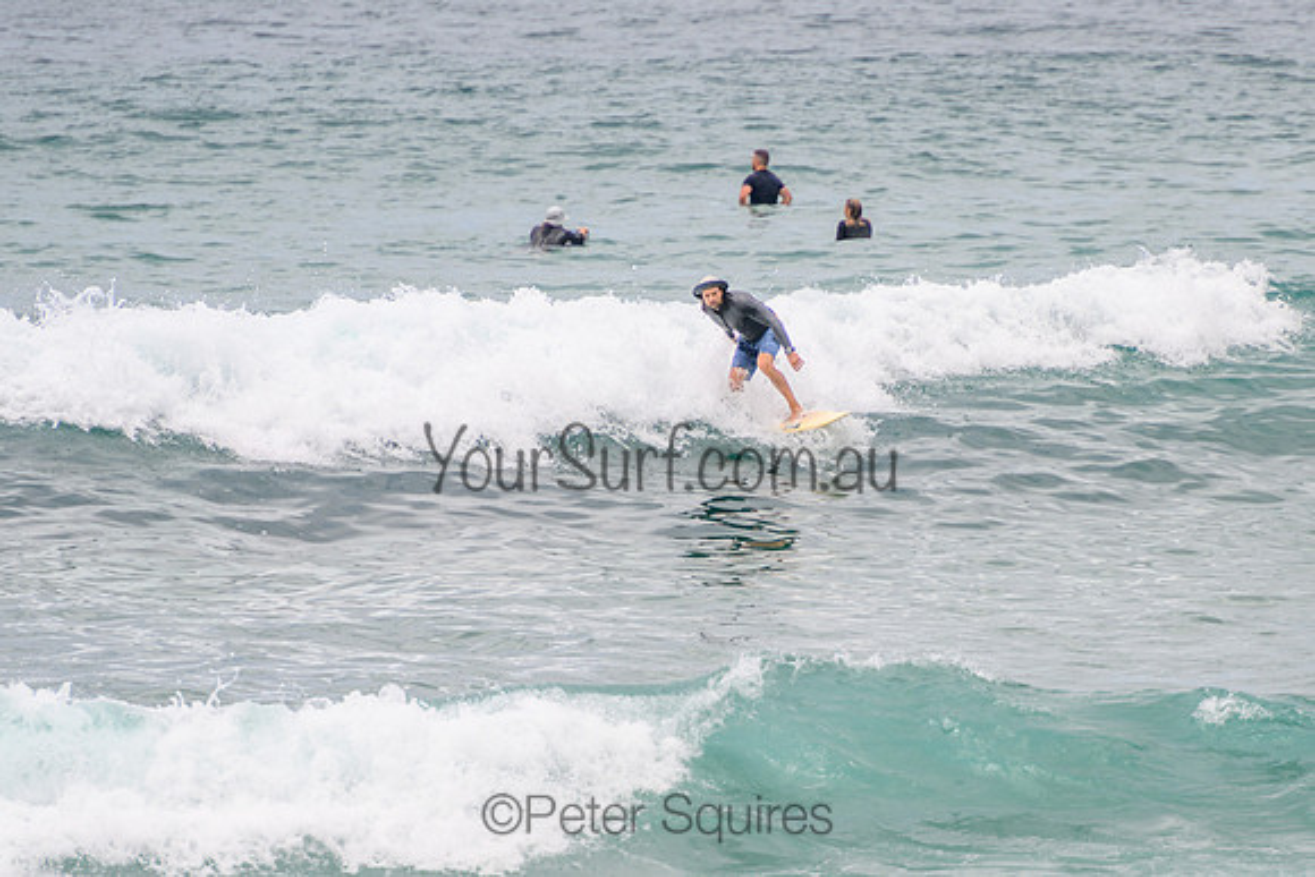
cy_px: 554
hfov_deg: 3.7
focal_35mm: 550
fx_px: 20106
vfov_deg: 2.5
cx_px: 850
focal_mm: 400
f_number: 5.6
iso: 180
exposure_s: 1/2000
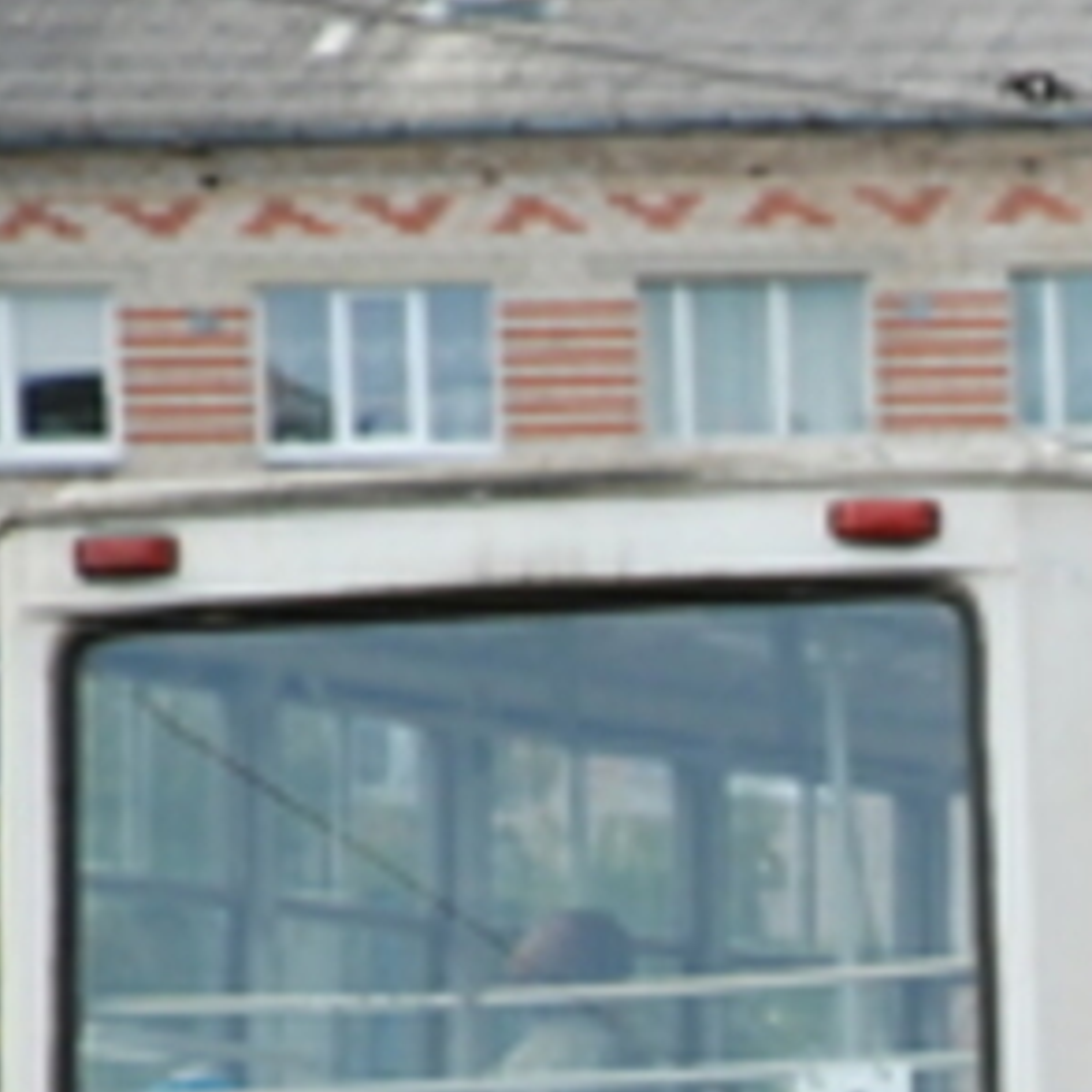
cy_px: 1456
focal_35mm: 584
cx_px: 1957
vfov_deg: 3.0
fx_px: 20838
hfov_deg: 3.0
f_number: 5.6
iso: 640
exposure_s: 1/750
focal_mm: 105
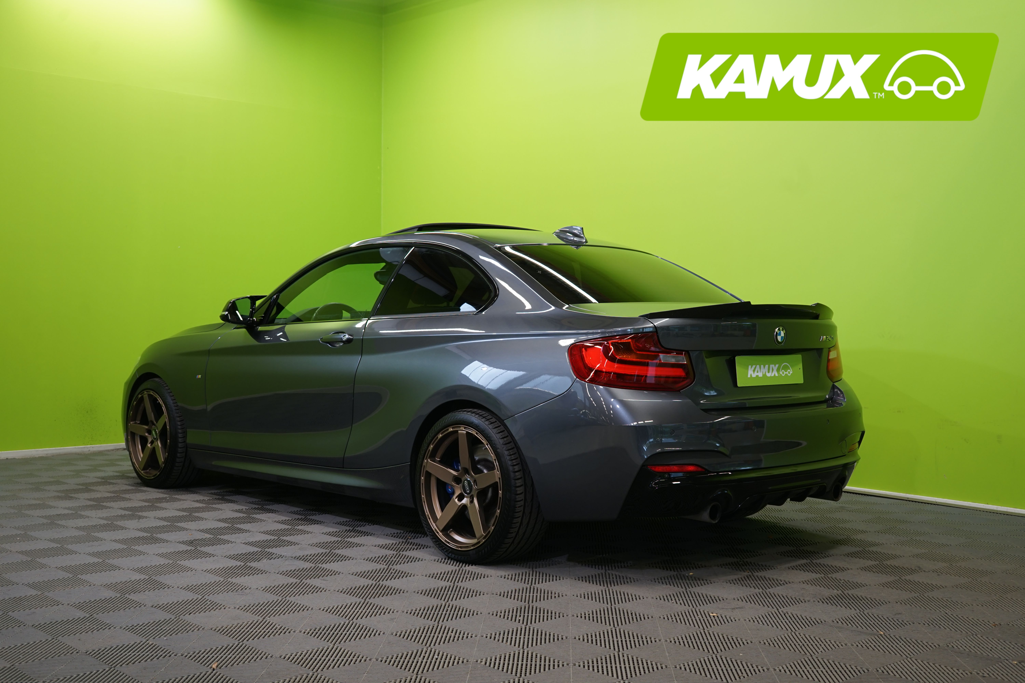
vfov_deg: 32.6
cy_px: 342
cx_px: 512
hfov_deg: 47.4
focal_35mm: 41
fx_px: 1167
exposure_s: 1/25
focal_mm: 41
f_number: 5.6
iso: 400
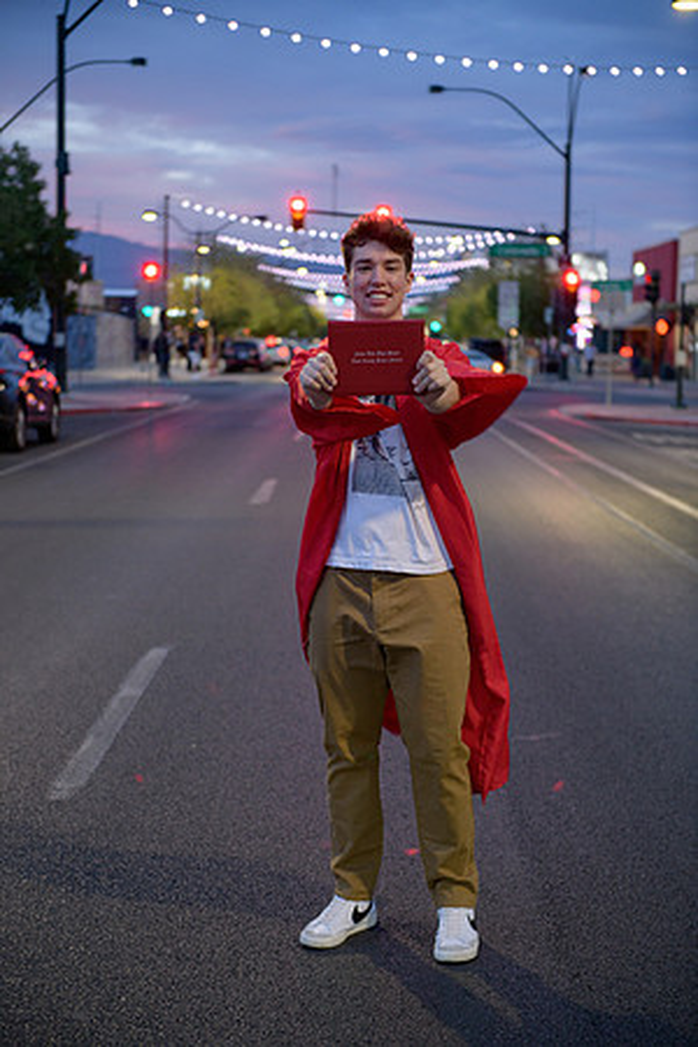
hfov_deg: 19.5
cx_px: 349
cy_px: 524
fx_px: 2036
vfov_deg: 28.8
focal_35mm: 70
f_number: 2.8
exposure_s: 1/80
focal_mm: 70
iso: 250
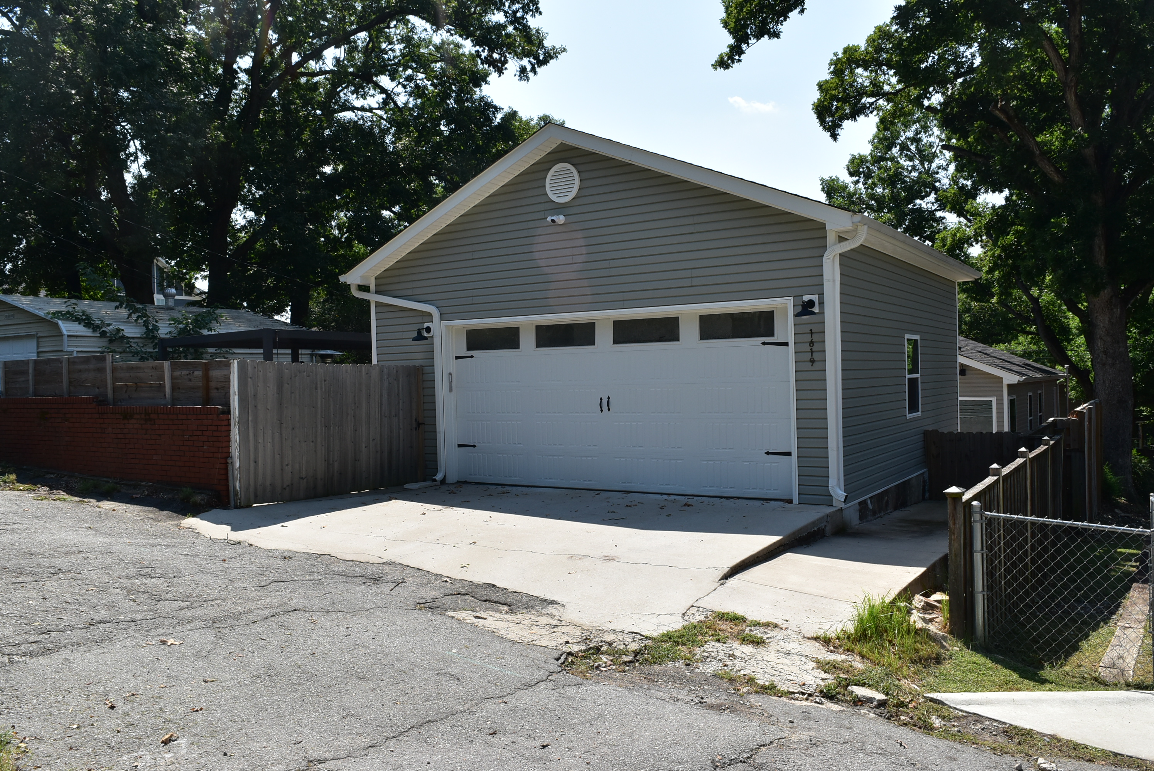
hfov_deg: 67.3
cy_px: 386
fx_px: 866
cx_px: 577
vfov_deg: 48.0
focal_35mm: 27
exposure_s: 1/400
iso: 400
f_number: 11
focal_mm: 18
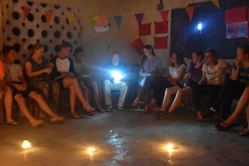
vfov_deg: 31.9
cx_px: 124
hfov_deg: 46.4
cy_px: 83
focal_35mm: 42
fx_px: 291
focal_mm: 28
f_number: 4
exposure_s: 1/4
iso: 12800
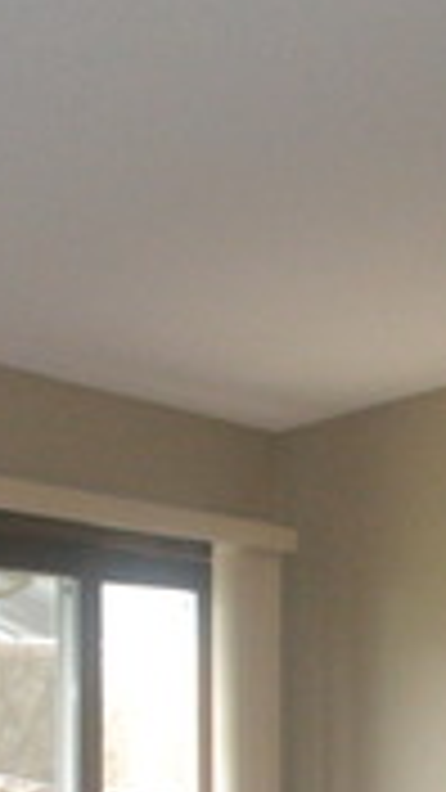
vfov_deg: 20.3
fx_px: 2165
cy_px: 731
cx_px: 586
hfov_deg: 11.4
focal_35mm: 103
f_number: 3.5
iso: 2500
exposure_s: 1/60
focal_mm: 18
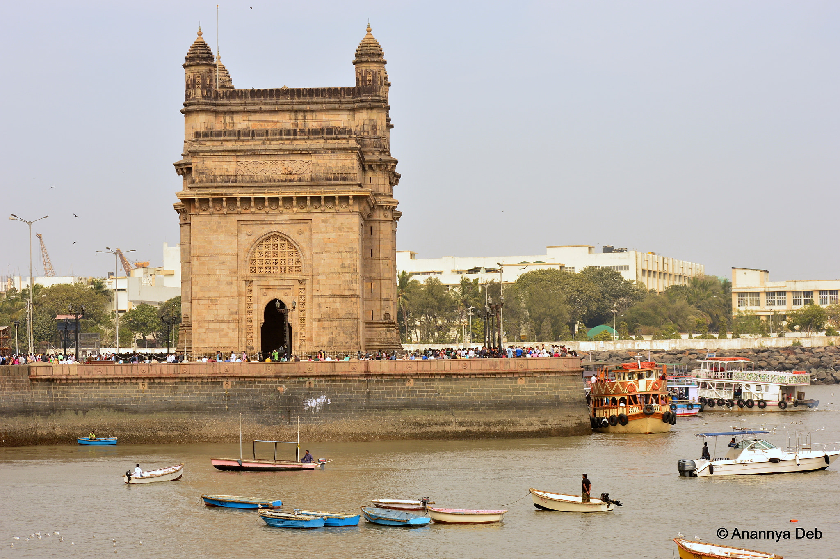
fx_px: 1923
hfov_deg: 24.6
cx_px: 420
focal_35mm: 82
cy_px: 280
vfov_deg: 16.5
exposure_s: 1/250
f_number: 5.6
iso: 100
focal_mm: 55
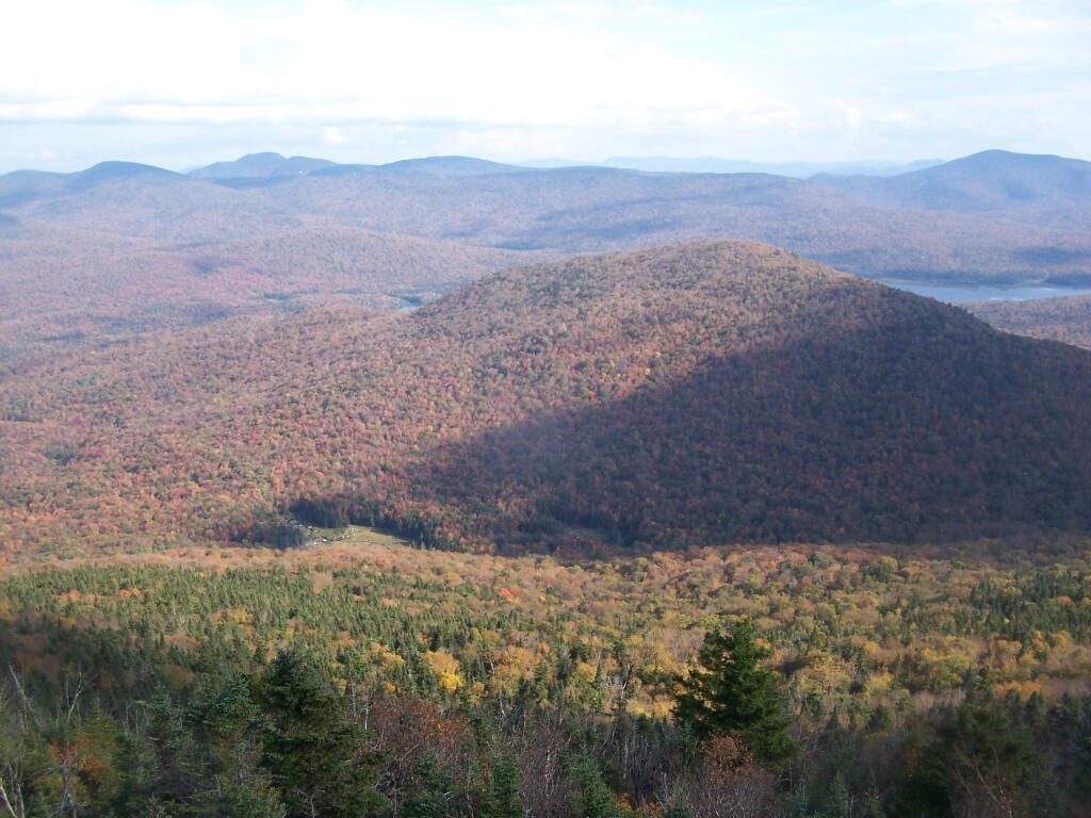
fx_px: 1198
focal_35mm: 38
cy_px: 409
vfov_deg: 37.7
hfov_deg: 49.0
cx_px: 546
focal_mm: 6.3
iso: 80
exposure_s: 1/500
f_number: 2.8
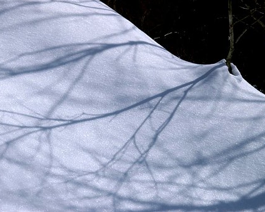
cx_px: 113
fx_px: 1066
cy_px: 106
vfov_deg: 11.3
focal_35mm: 136
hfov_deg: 14.2
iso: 200
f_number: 13
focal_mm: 80
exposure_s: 1/1600
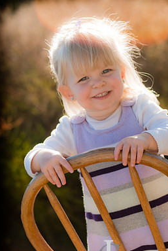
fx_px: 614
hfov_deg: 15.6
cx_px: 96
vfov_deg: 23.1
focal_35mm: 88
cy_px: 142
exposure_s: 1/1000
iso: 125
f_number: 2.8
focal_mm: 50
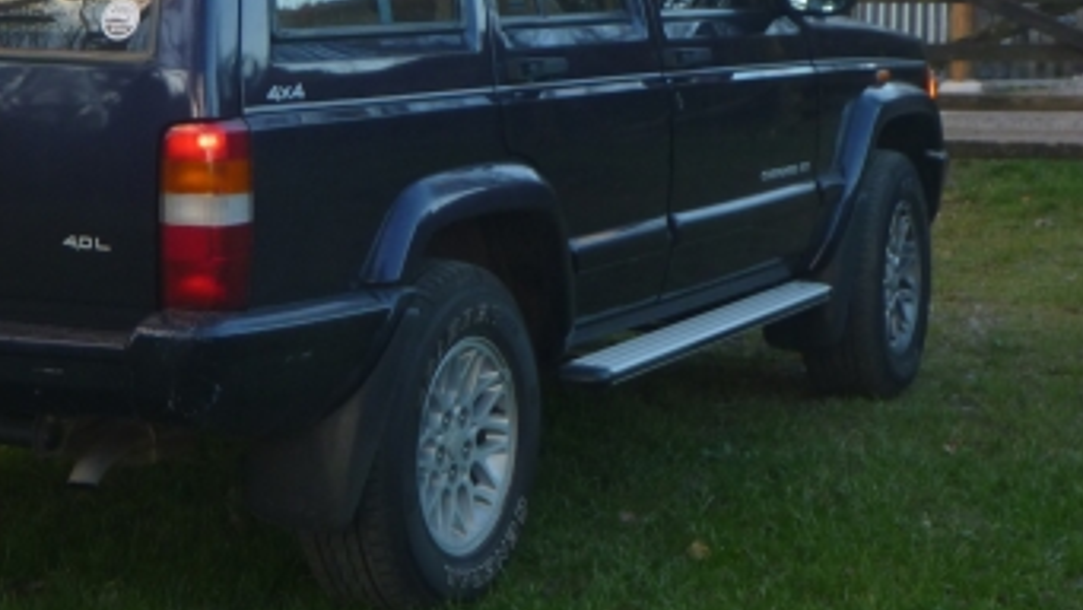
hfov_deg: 22.6
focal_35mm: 93
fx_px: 2671
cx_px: 238
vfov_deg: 13.0
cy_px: 170
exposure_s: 1/40
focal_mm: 8.4
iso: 160
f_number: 4.5
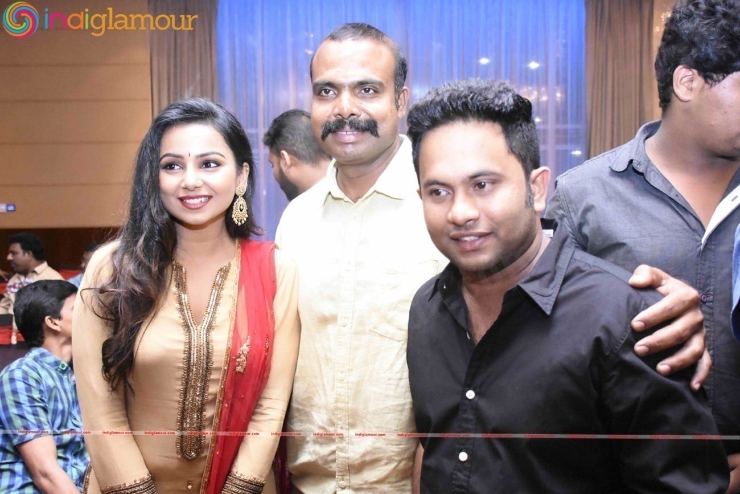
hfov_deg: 53.1
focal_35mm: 36
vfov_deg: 36.9
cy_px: 247
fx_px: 740
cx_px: 370
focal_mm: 24
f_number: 3.8
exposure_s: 1/100
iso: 10000
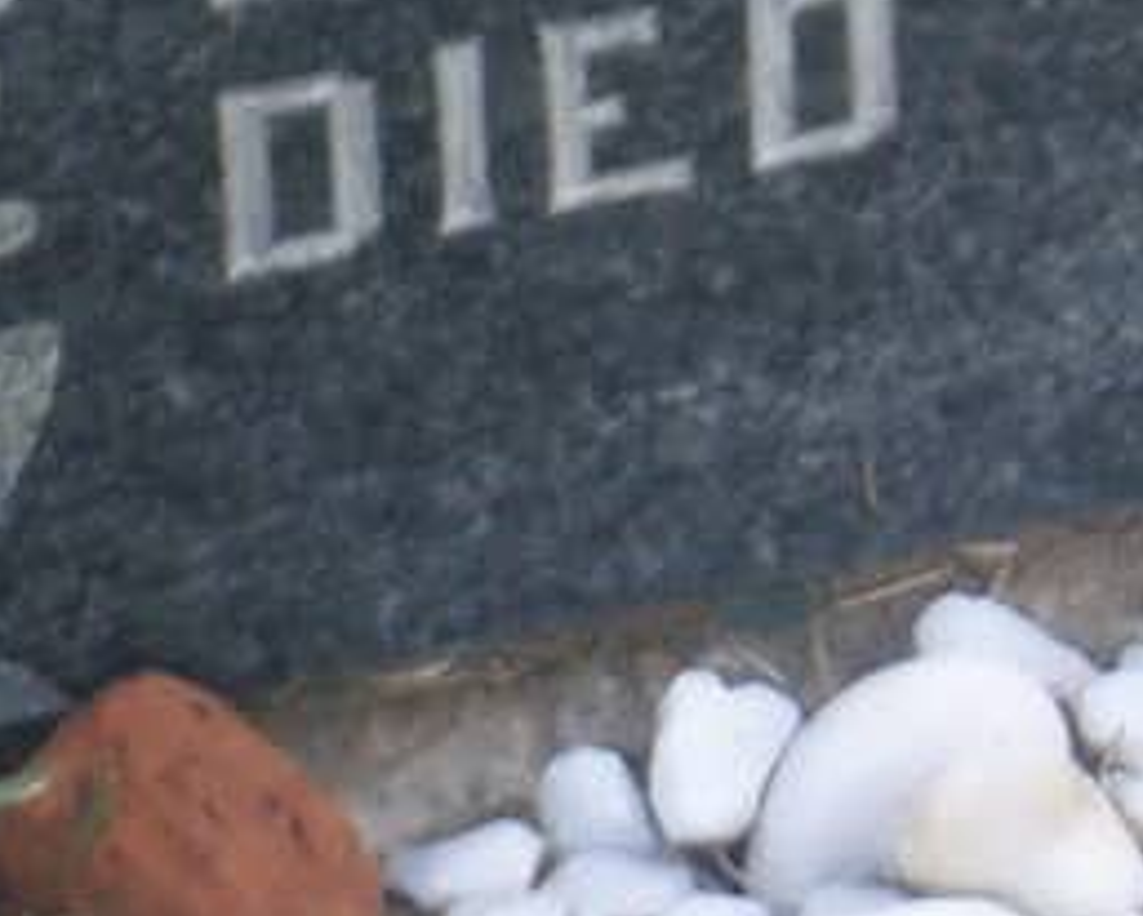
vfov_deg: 3.0
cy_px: -307
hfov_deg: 3.7
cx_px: 1766
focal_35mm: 520
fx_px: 17604
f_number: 4.4
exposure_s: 1/125
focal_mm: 18.9
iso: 100
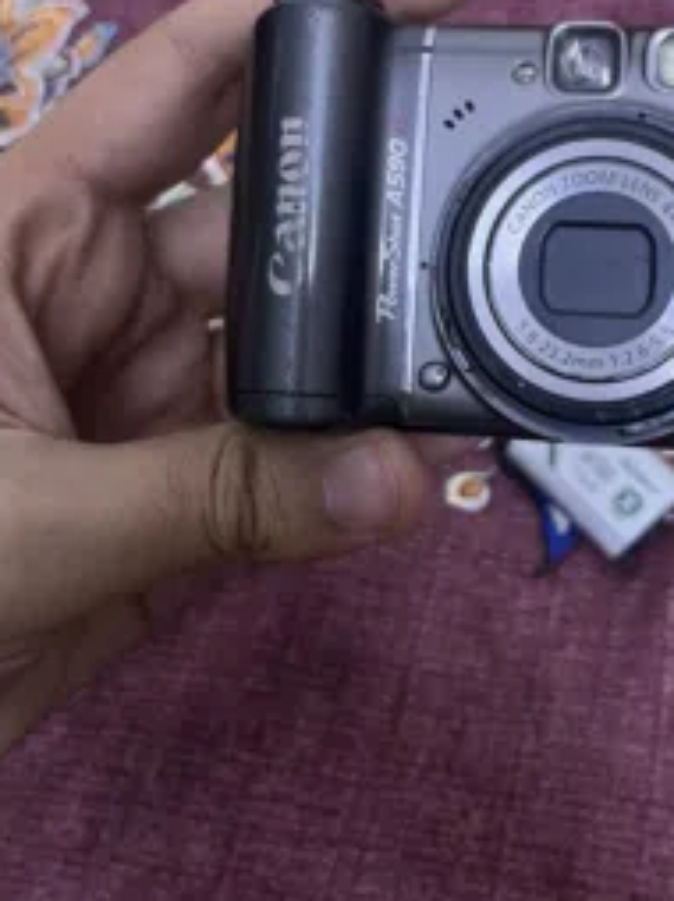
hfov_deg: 34.5
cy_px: 294
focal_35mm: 41
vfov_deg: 45.1
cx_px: 486
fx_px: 1066
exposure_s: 1/58
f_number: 1.6
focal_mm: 5.1
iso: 500
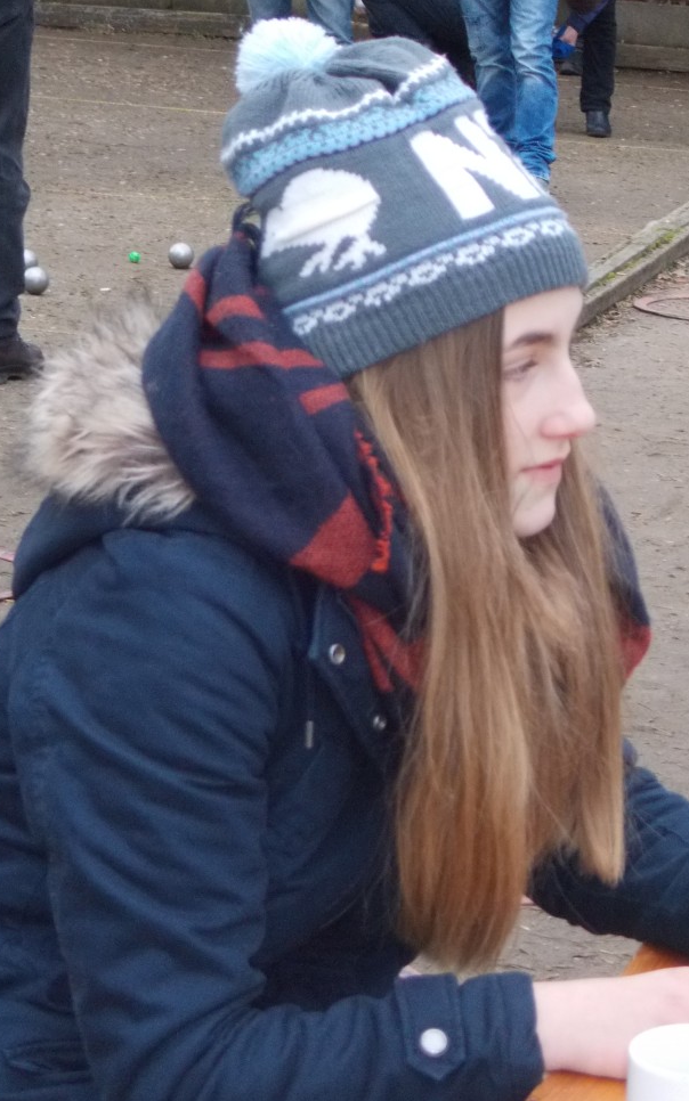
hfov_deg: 9.0
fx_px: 4385
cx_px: 332
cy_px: 528
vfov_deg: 14.3
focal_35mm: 146
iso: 360
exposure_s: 1/60
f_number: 6.5
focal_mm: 23
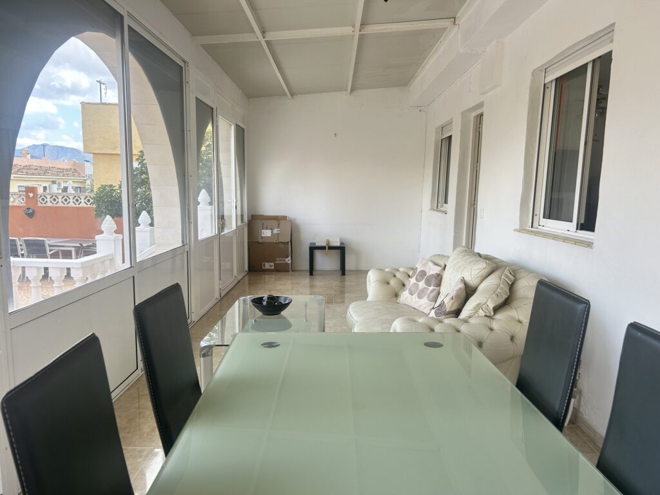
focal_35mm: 26
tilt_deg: -6.4
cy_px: 248
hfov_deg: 67.3
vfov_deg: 53.1
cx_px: 330
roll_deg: -0.5
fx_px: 496
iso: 40
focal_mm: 5.7
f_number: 1.5
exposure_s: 1/205
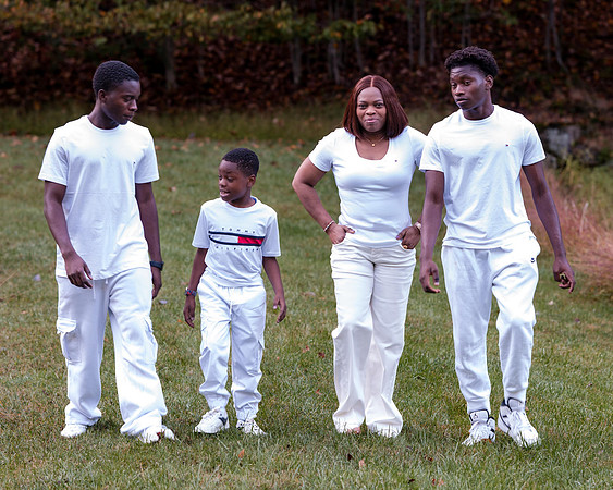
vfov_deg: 9.8
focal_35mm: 158
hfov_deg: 12.2
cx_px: 354
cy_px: 277
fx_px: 2857
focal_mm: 85
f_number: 2.5
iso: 250
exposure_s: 1/80
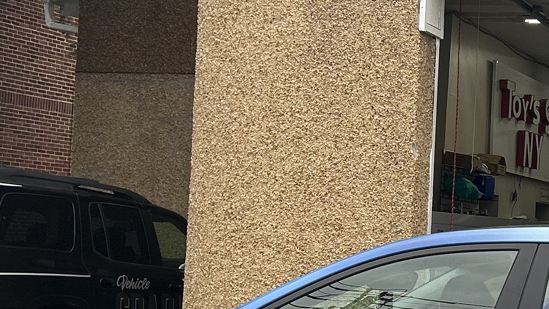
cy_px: 228
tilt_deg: +0.9
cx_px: 645
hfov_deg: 21.2
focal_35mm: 94
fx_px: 1368
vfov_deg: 12.8
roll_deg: -2.1
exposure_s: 1/611
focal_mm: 5.7
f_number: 1.5
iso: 50
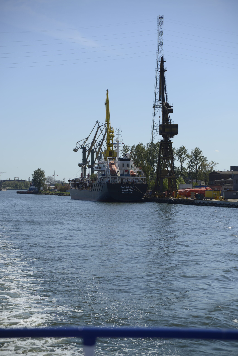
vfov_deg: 23.9
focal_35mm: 85
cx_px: 119
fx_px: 842
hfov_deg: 16.1
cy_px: 178
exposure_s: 1/1600
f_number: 4
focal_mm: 85
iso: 110
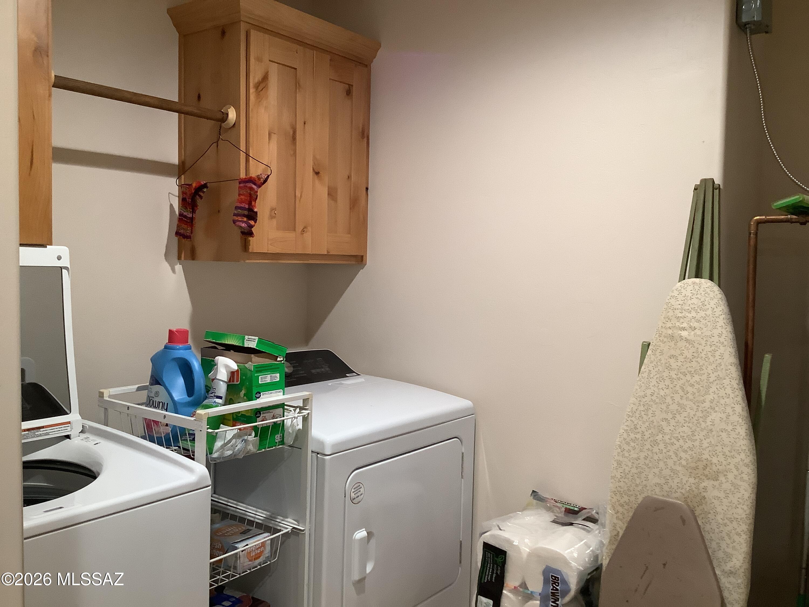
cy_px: 304
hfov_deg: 58.4
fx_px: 724
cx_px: 404
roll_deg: -1.3
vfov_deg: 45.4
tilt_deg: -4.0
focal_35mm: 31
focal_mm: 3.3
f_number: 2.4
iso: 250
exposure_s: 1/60
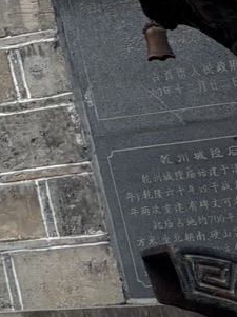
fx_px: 1583
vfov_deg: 10.2
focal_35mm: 173
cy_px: -392
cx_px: -535
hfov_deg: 7.3
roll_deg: +5.4
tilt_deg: +26.0
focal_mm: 5.96
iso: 32
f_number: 1.6
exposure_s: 1/131
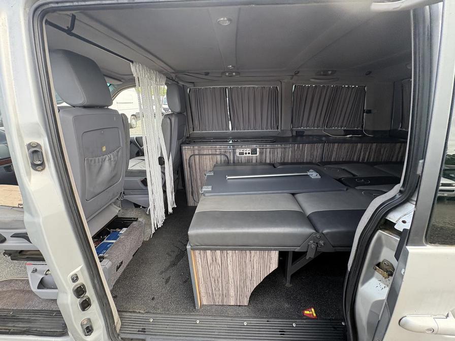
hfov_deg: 102.1
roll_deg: -2.9
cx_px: 228
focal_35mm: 14
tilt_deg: -7.9
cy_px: 170
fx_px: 184
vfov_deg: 85.7
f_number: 2.2
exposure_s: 1/136
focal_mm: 2.22
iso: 100
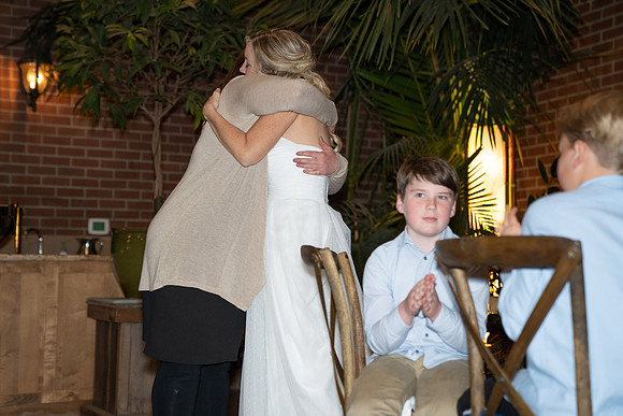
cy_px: 208
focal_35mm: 61
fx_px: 1056
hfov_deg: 32.9
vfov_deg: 22.3
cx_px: 312
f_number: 2.8
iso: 2000
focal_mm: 61
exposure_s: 1/125
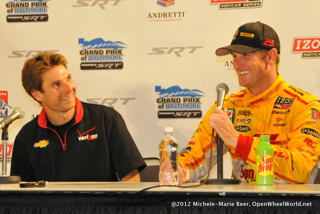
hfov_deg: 17.1
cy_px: 107
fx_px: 1067
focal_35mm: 120
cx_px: 160
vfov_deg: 11.4
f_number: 6.3
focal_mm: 80
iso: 1600
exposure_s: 1/60
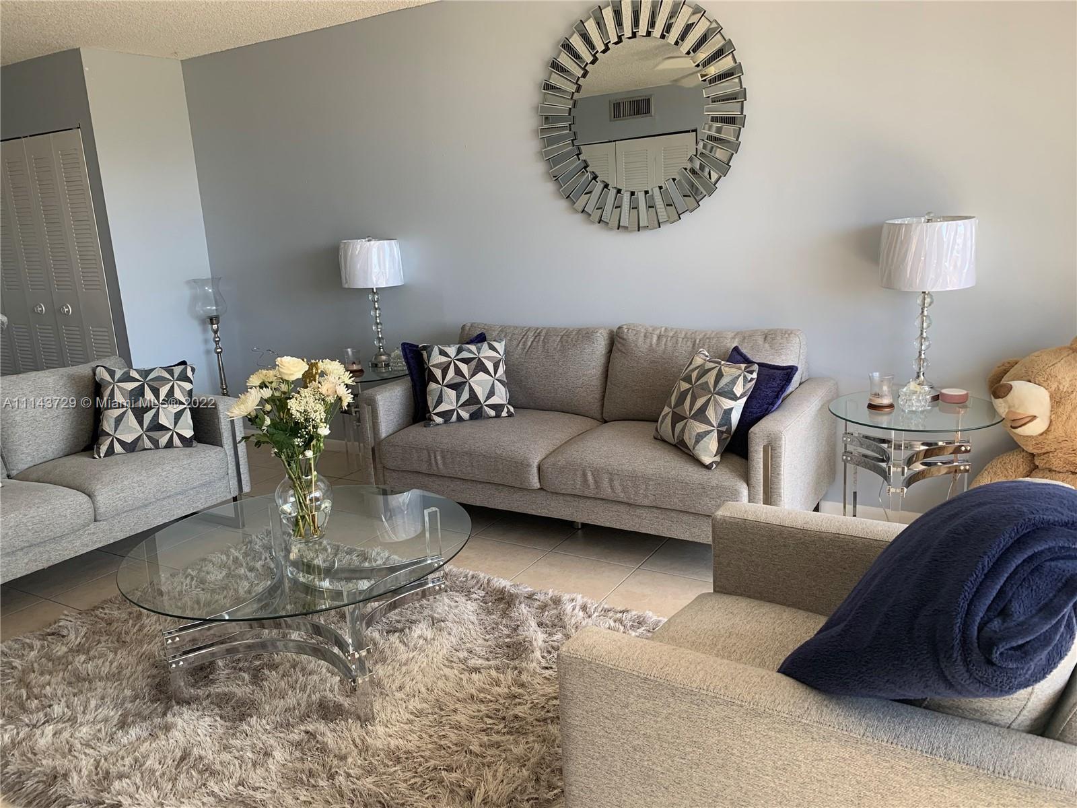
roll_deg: +2.8
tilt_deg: -12.5
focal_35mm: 26
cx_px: 538
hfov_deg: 67.3
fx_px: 809
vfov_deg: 53.1
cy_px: 404
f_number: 1.8
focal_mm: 4.25
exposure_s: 1/121
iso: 80
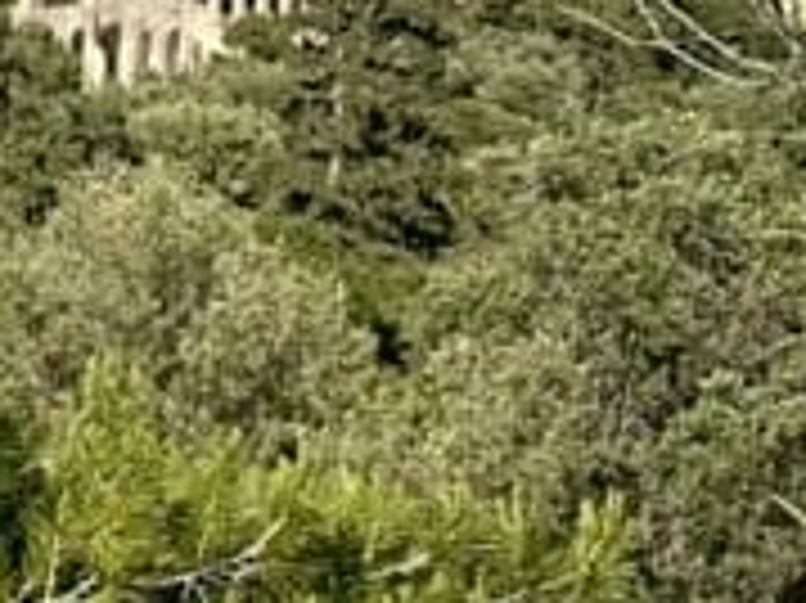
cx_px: -1094
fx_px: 6399
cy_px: -324
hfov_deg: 6.8
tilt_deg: +1.7
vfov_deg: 5.3
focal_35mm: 275
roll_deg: -0.7
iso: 64
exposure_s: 1/5882
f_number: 1.78
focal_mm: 6.86
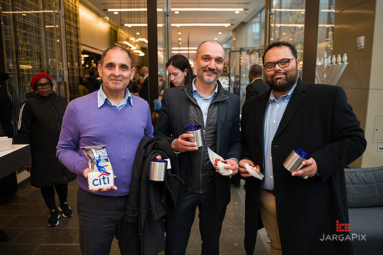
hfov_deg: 65.5
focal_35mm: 28
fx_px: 298
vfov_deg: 46.4
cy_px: 128
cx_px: 192
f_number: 3.2
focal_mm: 28
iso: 400
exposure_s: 1/200
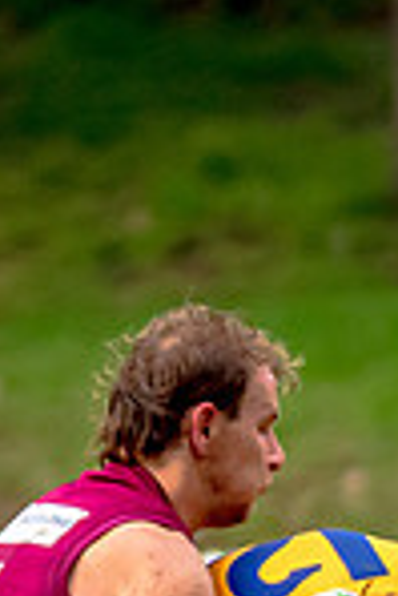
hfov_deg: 0.9
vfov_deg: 1.3
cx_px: 97
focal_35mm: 1614
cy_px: 1054
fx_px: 26701
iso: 800
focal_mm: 240
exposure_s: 1/1250
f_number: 5.6
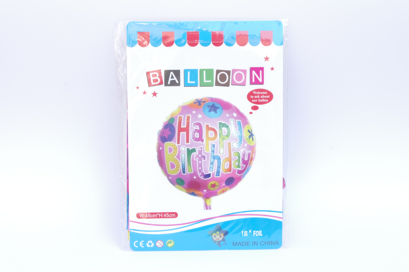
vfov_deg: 18.9
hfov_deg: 28.1
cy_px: 136
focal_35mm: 72
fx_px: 817
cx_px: 204
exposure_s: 1/100
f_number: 10
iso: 400
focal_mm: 48
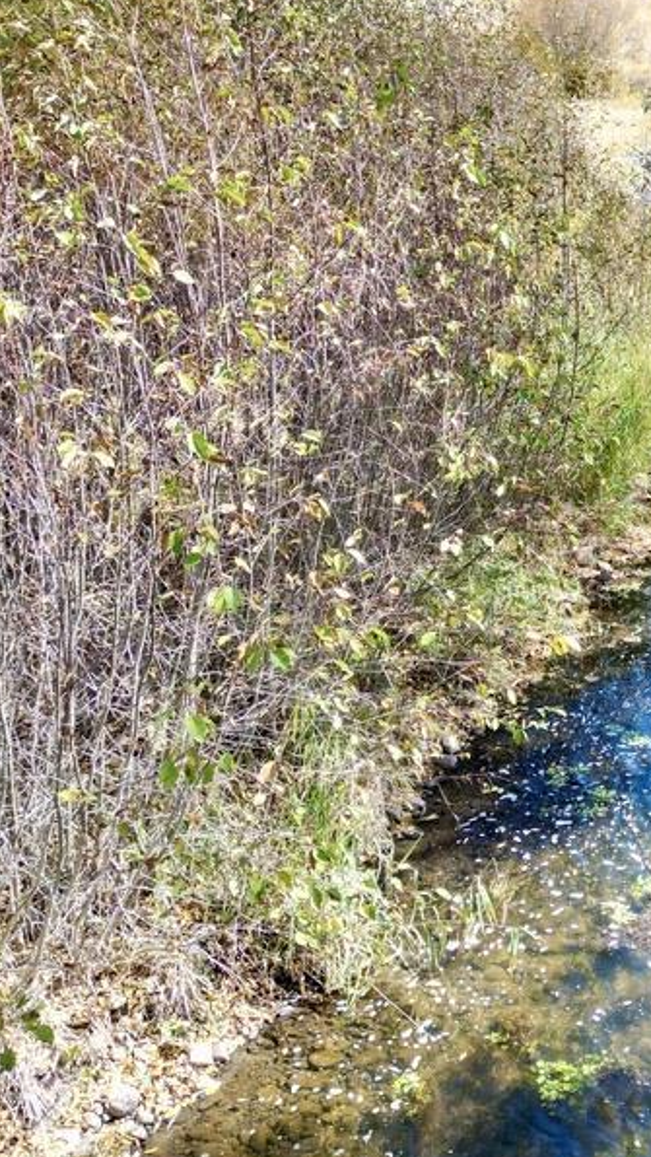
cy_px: 595
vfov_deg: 45.5
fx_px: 1380
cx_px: 766
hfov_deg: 24.3
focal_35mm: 45
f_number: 1.7
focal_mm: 6.72
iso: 140
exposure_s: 1/640
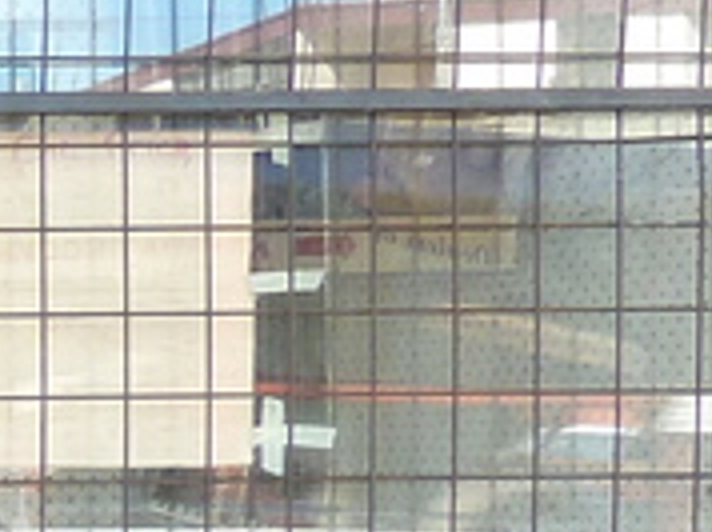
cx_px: -1528
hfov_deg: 9.1
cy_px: 596
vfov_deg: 8.7
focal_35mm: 169
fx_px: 3471
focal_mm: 4.1
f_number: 3.3
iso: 80
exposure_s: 1/40
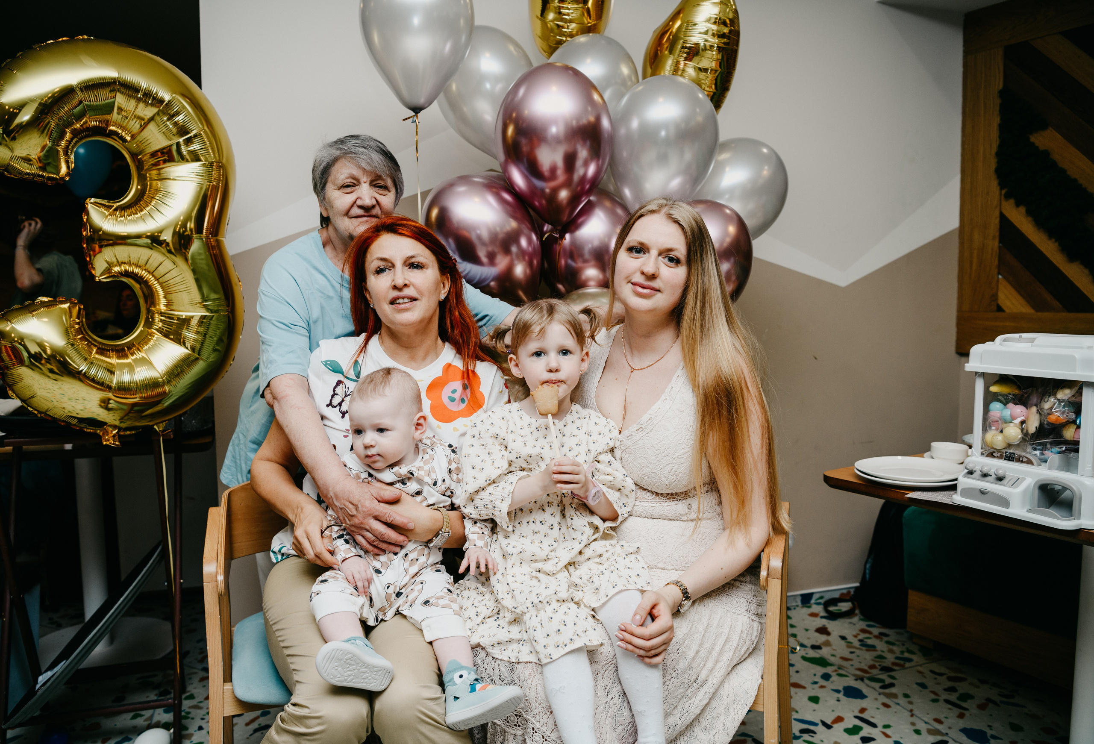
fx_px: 847
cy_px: 376
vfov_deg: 47.4
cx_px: 529
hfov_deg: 65.7
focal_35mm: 28
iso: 125
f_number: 3.5
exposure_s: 1/160
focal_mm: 27
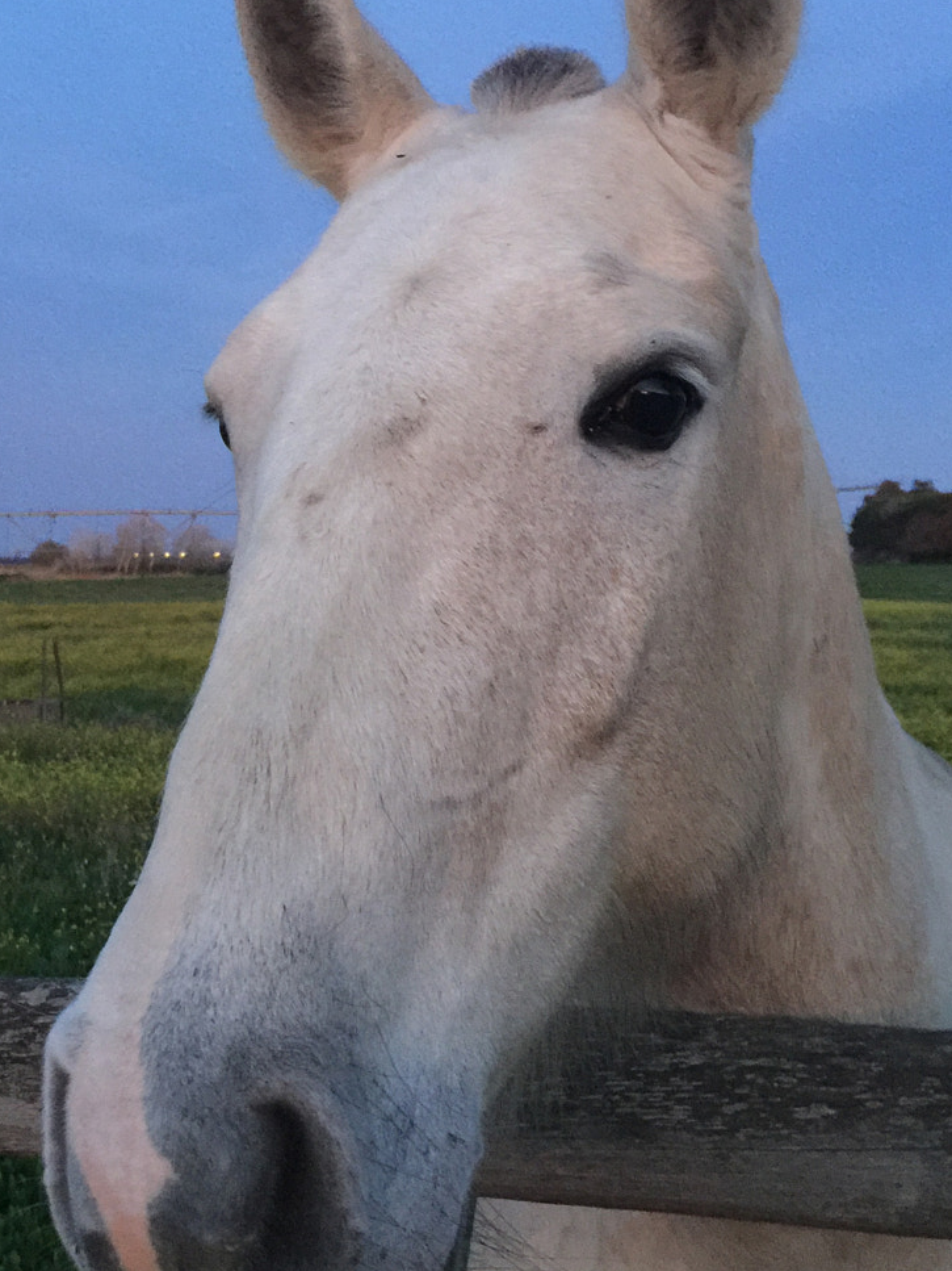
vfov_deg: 39.5
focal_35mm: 48
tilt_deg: +1.6
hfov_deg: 29.6
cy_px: 528
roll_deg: +1.4
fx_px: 1760
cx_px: 202
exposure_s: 1/4
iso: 125
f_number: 2.2
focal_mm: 4.15
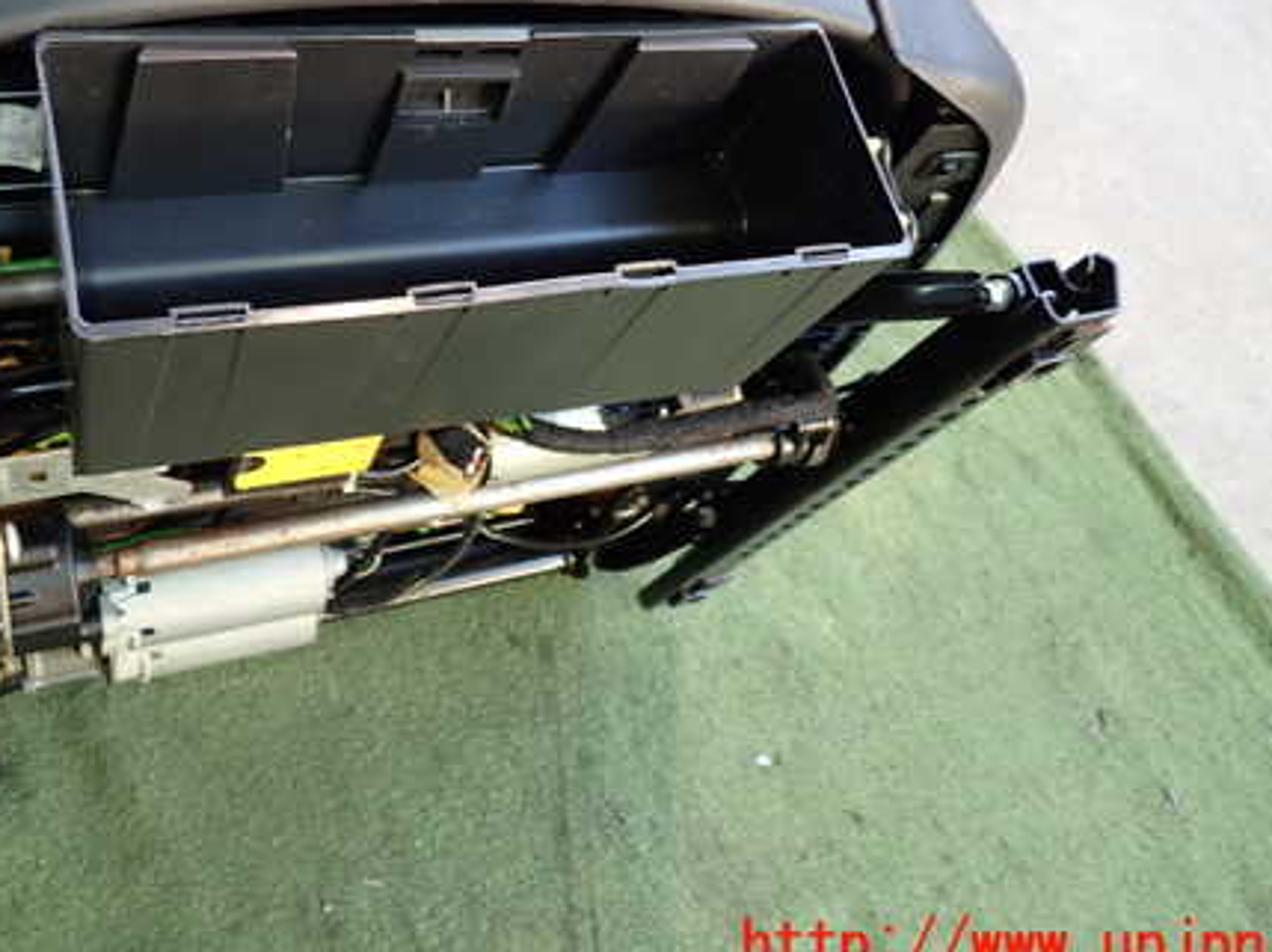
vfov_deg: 40.1
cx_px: 522
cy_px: 317
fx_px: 1285
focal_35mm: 35
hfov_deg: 52.4
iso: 200
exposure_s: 1/30
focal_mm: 4.5
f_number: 2
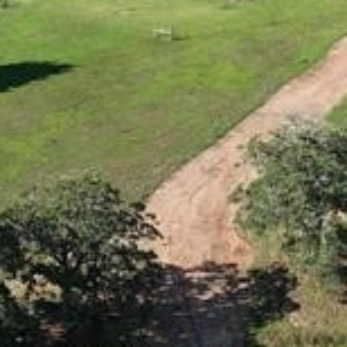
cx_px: 315
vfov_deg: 12.4
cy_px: 181
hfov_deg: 12.3
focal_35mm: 141
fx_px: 1599
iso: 110
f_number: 2.8
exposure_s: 1/1250
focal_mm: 12.29
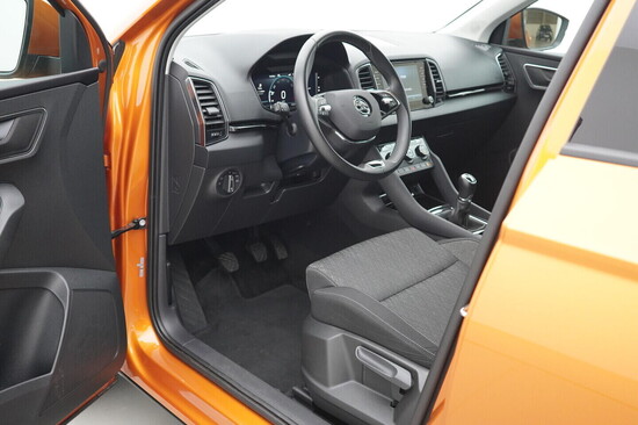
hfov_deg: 53.2
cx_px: 319
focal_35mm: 36
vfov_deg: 36.8
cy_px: 212
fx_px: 638
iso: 1600
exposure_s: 1/320
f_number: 2.8
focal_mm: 24
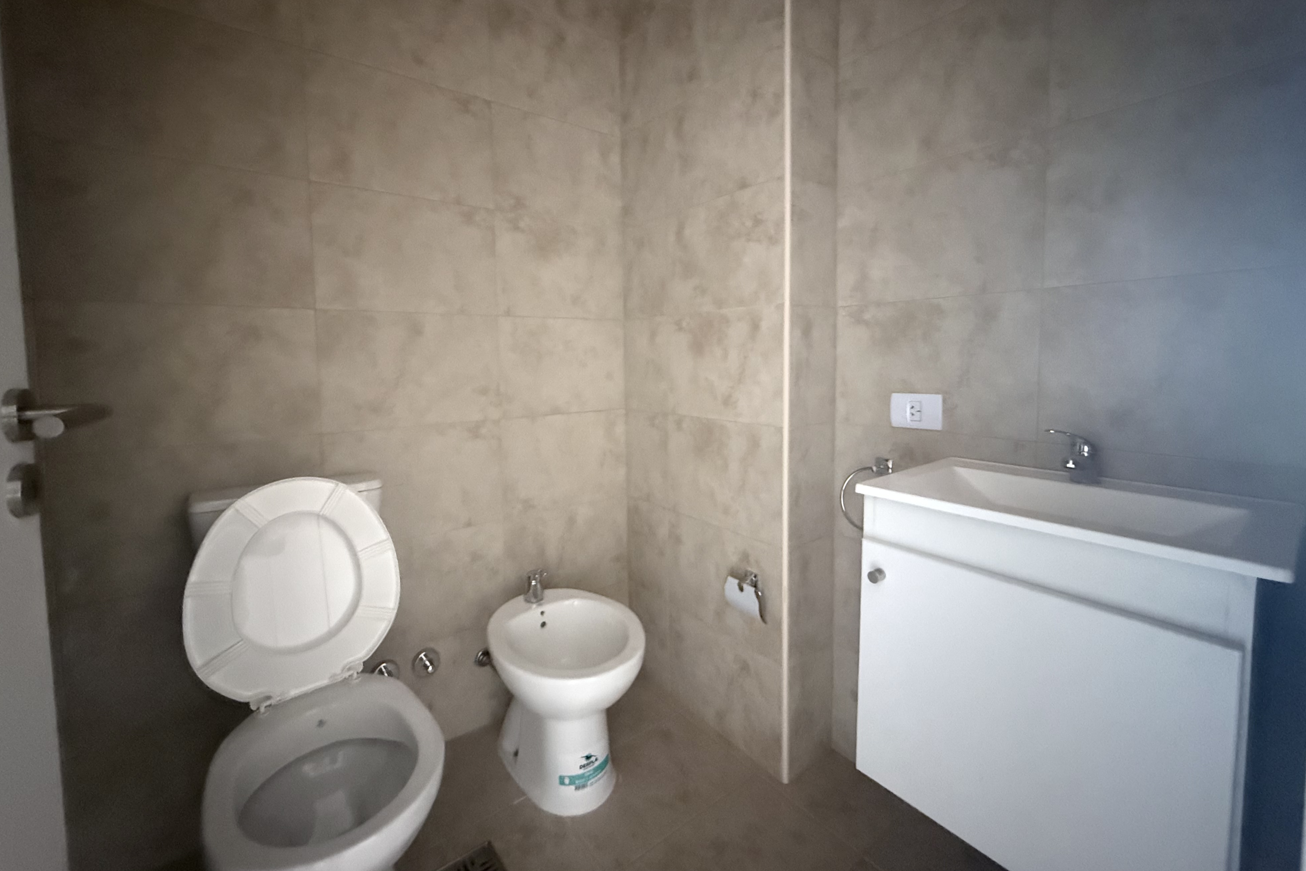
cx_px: 654
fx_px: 544
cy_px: 391
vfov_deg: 77.1
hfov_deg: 100.4
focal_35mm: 15
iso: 1600
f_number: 2.2
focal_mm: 2.22
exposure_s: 1/50
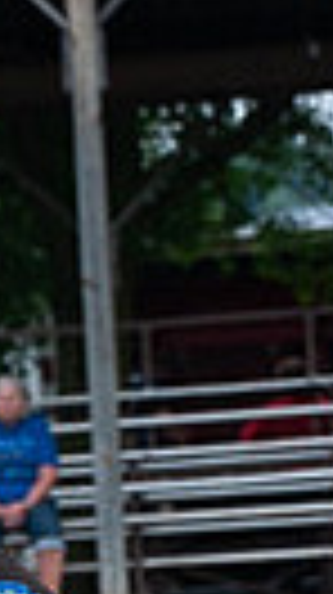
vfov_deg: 4.3
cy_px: 860
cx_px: -223
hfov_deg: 2.4
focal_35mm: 501
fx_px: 7885
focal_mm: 140
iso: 1100
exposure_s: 1/1250
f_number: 5.6
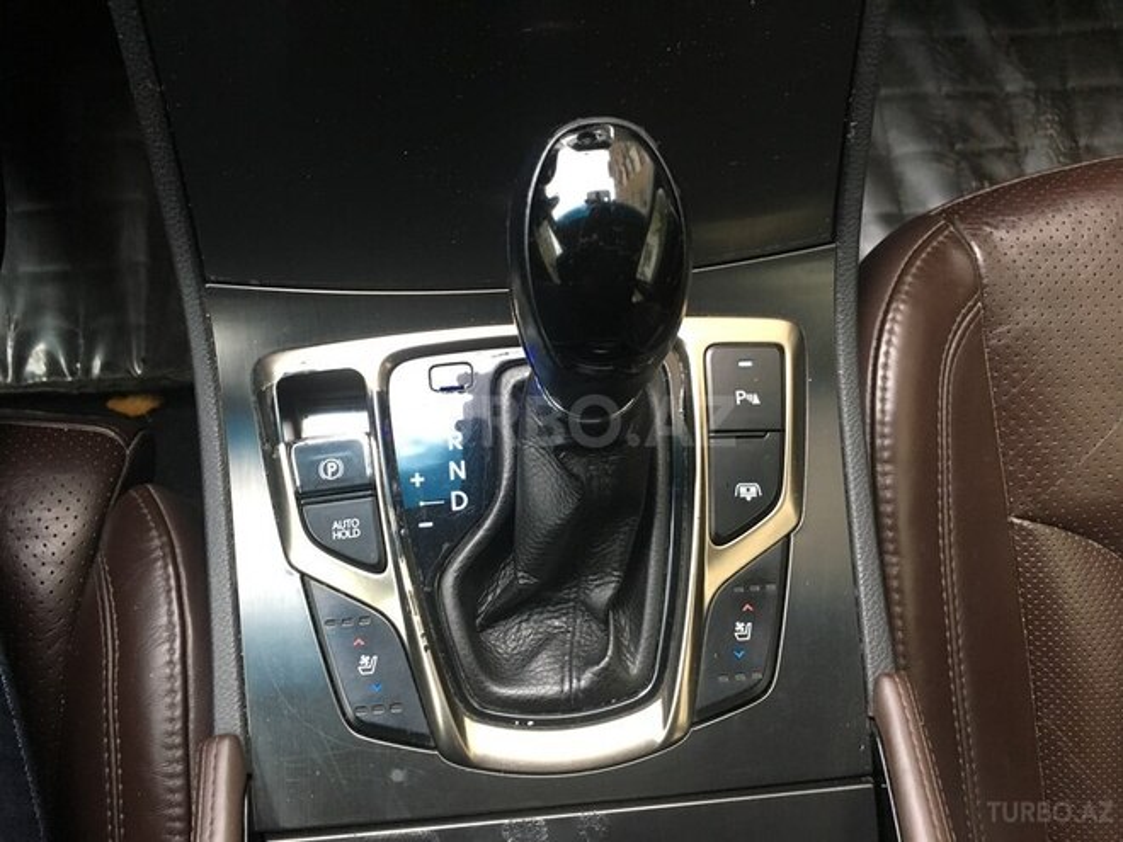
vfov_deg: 48.2
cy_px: 421
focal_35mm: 29
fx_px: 941
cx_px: 562
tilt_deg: -79.2
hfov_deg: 61.7
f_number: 2.2
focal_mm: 4.15
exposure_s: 1/33
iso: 160
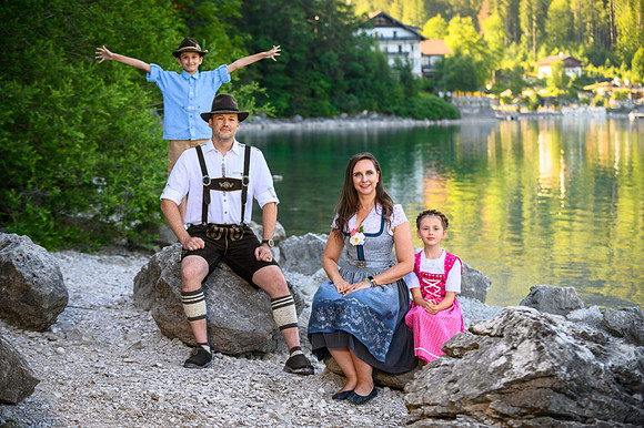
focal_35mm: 75
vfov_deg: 18.2
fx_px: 1341
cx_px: 322
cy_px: 214
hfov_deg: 27.0
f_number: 5.6
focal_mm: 75
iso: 100
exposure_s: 1/125
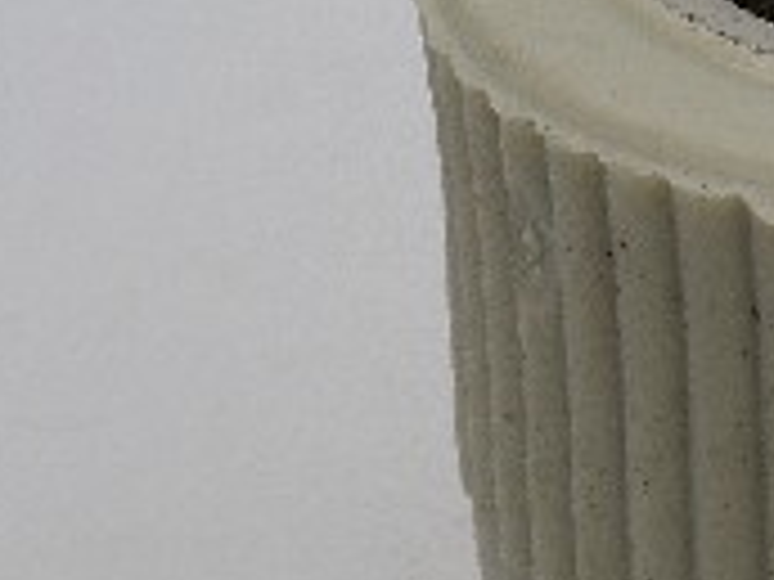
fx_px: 5478
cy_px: 324
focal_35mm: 245
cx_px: 1120
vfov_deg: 6.1
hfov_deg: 7.9
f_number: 8
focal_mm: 14.1
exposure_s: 1/400
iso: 100
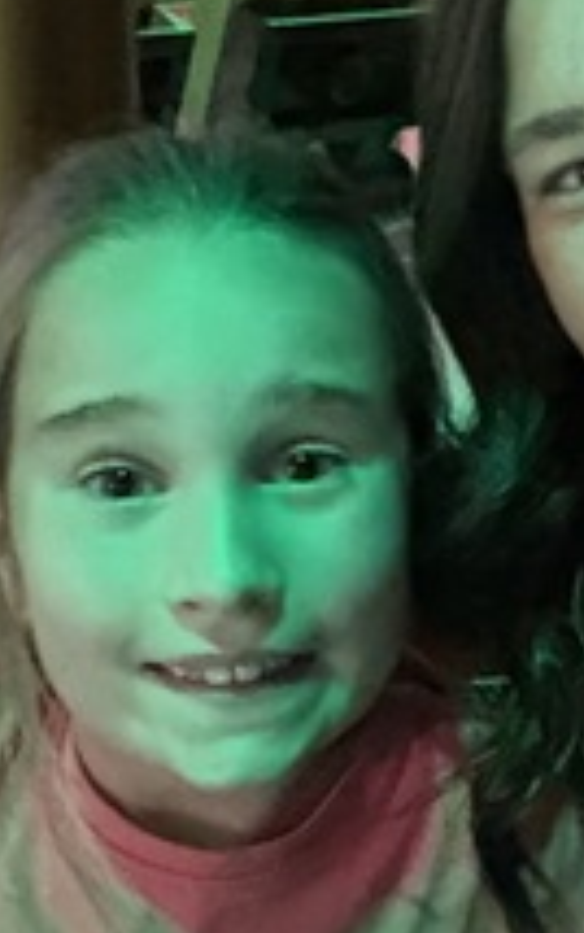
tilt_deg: -19.8
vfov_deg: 29.0
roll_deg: -5.3
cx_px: 715
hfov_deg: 17.5
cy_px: 453
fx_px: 1806
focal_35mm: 71
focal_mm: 2.22
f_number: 2.2
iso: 1600
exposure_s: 1/30
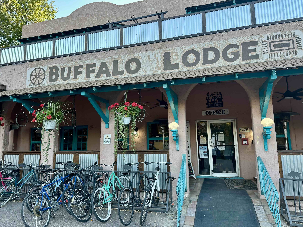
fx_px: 210
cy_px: 114
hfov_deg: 71.6
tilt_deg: +10.1
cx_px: 152
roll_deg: +1.3
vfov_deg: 56.8
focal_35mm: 24
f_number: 1.78
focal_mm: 6.86
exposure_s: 1/120
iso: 80
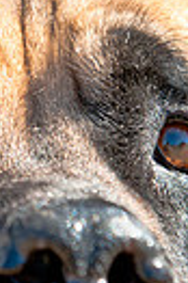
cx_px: -77
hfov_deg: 2.2
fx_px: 4846
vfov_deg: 3.3
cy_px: 58
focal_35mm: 617
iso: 200
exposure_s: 1/320
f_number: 5
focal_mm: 120
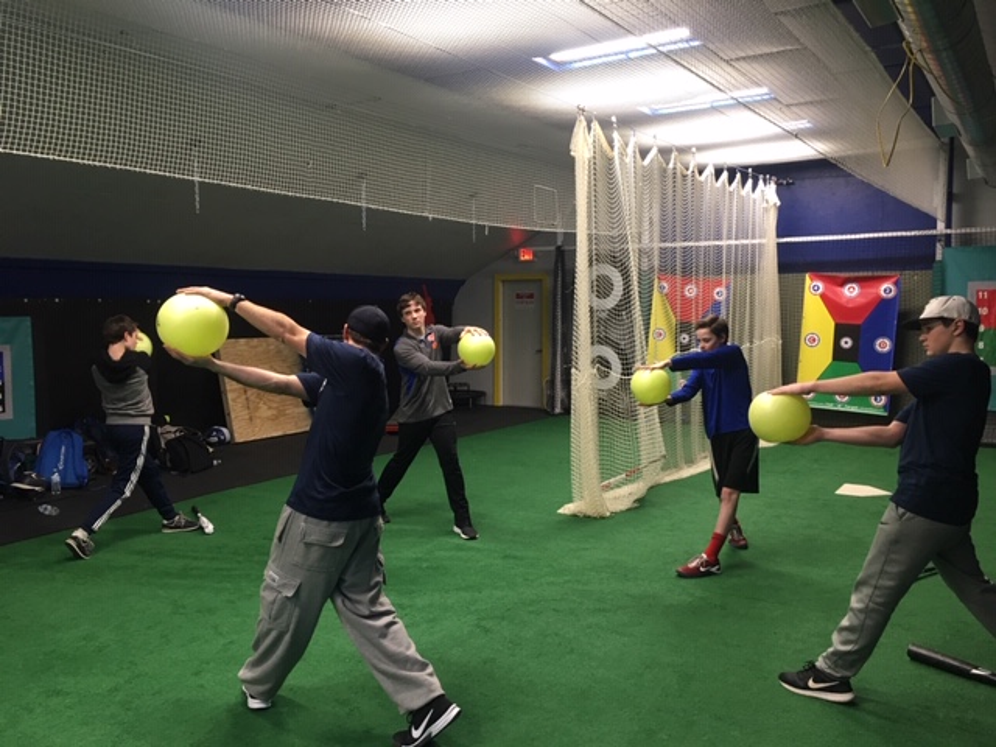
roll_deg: +0.7
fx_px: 834
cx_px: 498
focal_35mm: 29
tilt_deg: -5.1
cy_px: 374
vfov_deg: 48.2
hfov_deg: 61.7
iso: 80
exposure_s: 1/30
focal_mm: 4.15
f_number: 2.2
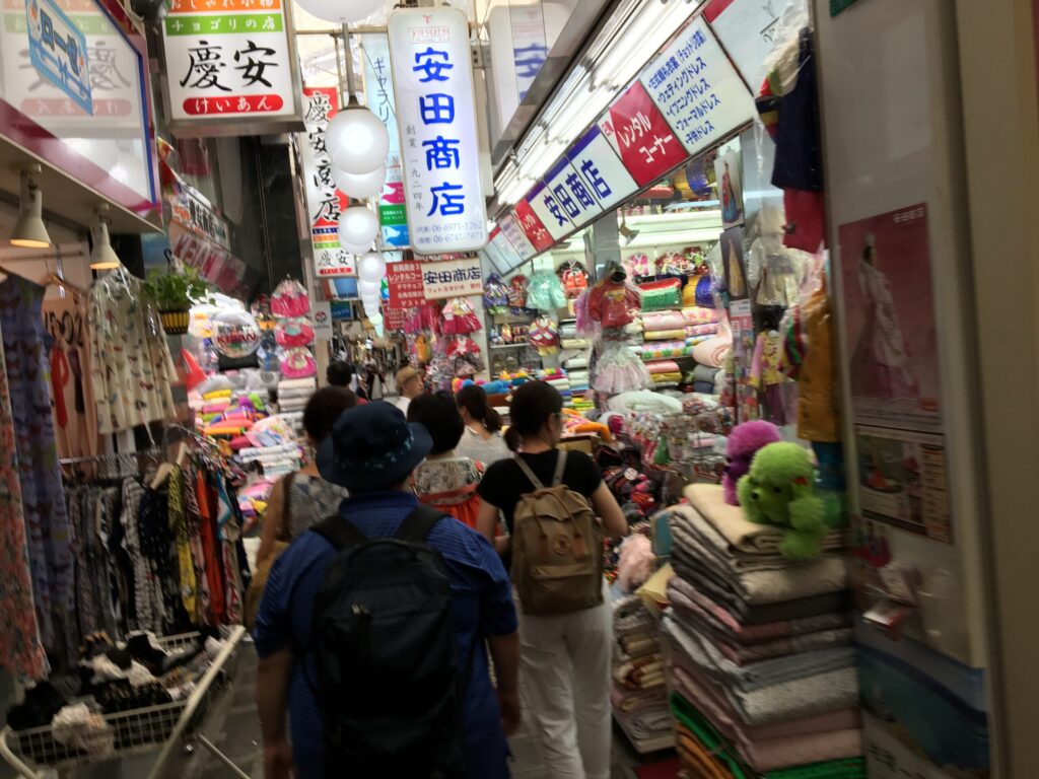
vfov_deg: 48.2
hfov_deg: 61.7
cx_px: 520
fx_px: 870
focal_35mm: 29
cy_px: 390
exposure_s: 1/60
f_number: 2.2
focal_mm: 4.15
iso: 25
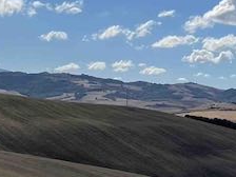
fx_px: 948
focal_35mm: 139
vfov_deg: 10.6
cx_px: 316
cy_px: 137
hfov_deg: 13.6
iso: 32
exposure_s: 1/8403
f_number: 1.6
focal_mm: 4.2
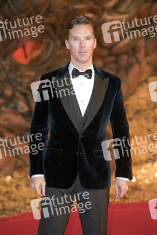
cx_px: 78
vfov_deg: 11.1
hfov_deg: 7.4
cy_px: 118
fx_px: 1209
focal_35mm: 185
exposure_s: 1/160
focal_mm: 185
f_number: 5.6
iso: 1000
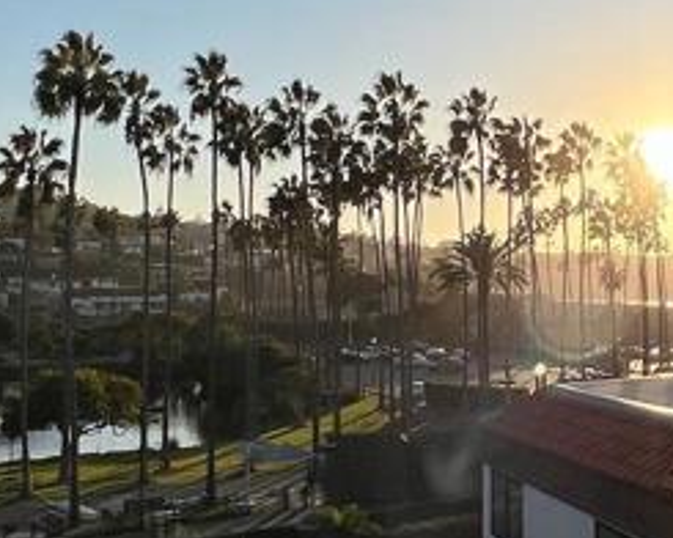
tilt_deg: +2.6
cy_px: 250
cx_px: 602
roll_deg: -2.2
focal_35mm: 53
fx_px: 1056
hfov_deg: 33.5
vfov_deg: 28.6
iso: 32
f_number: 1.8
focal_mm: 1.57
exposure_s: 1/3534
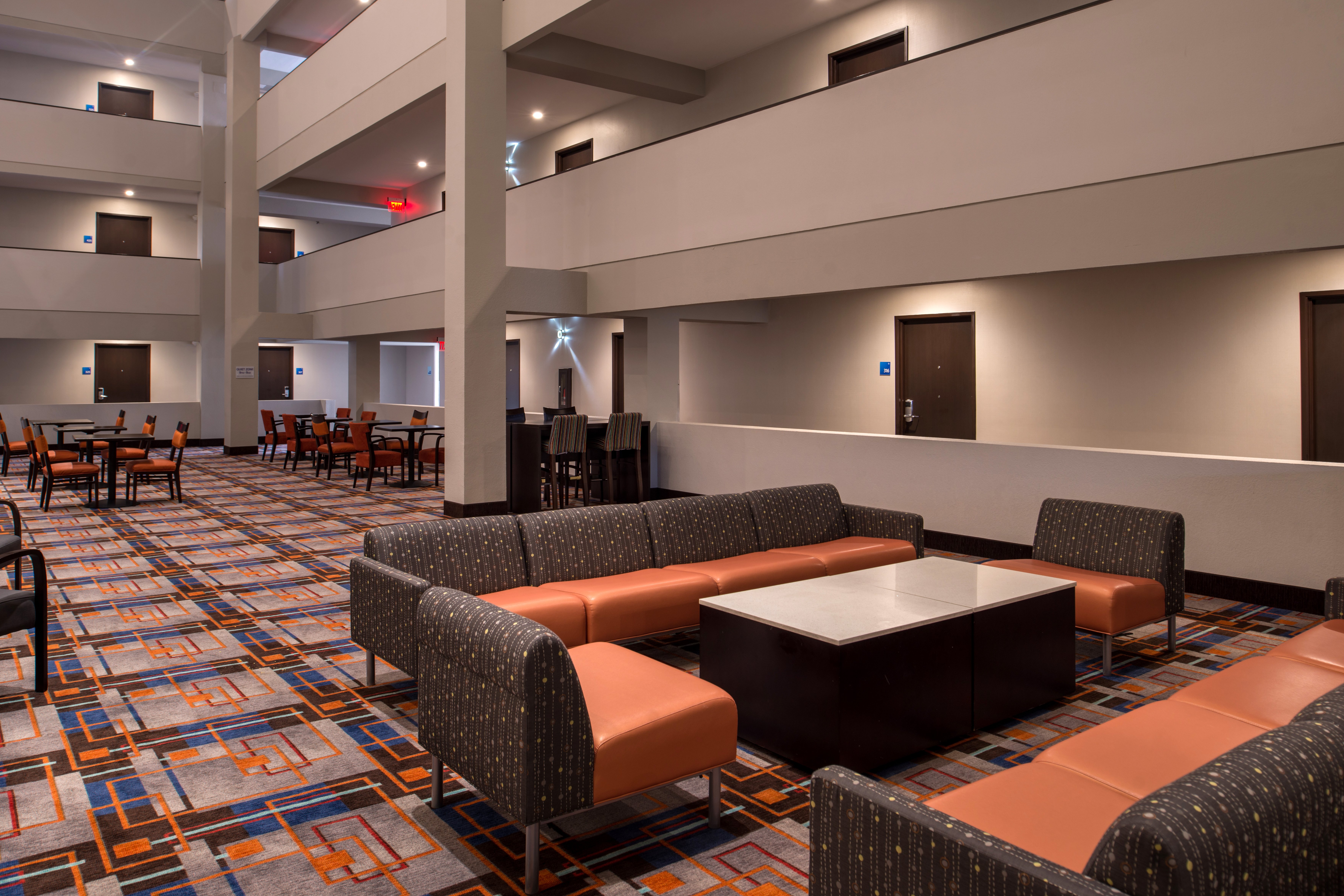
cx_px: 661
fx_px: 933
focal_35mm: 25
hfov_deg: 71.5
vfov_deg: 51.3
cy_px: 448
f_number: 7.1
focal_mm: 24
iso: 100
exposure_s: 1.6
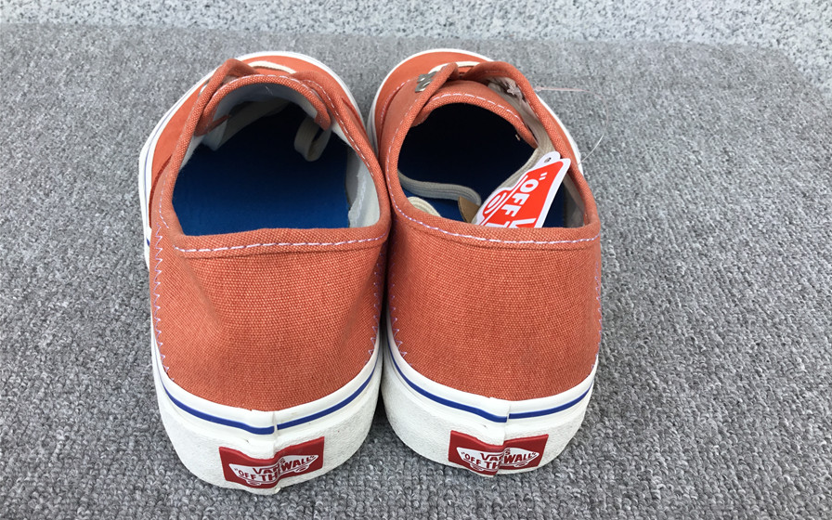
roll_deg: -3.1
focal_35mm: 33
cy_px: 246
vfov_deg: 38.3
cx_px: 417
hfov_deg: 58.1
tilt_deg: -35.0
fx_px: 748
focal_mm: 3.3
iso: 25
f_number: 2.4
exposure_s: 1/194
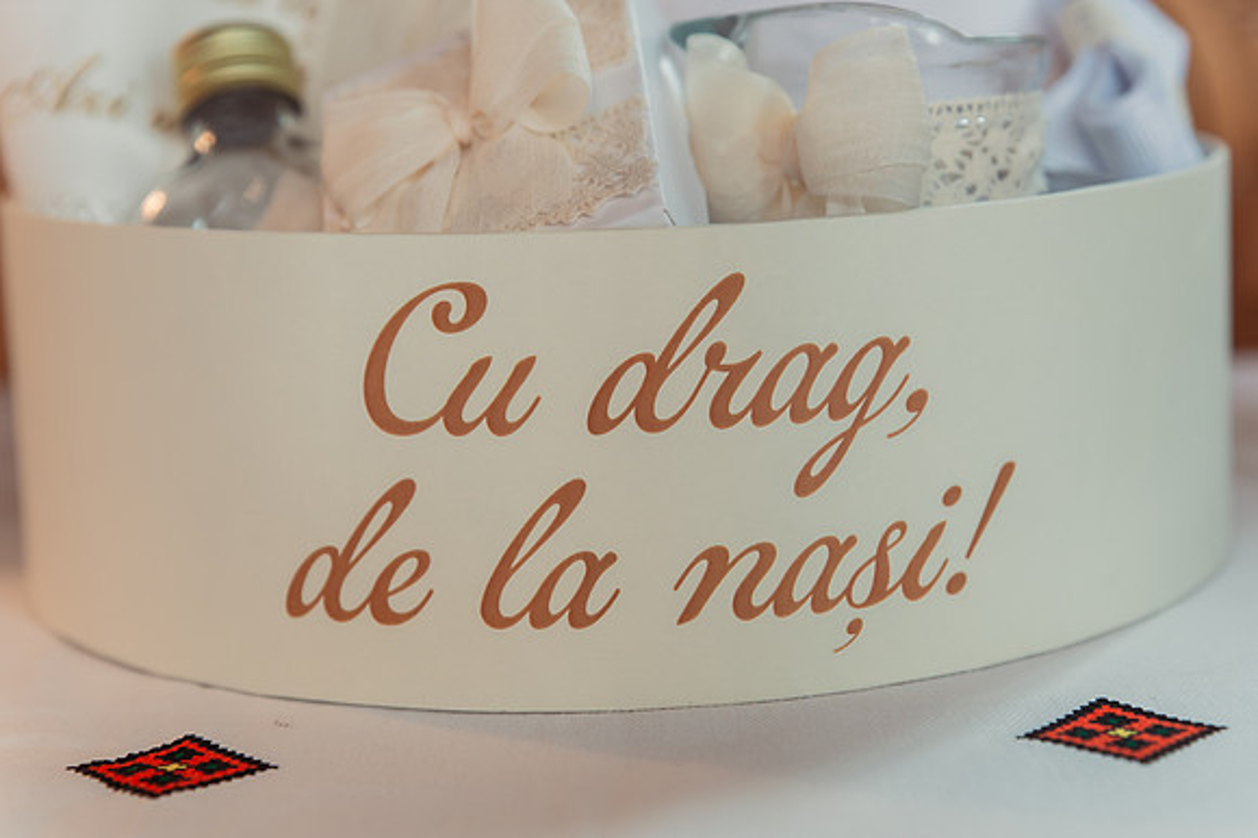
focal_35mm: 77
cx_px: 668
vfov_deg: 17.8
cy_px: 458
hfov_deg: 26.5
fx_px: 2675
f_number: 3.5
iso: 1600
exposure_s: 1/125
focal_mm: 70
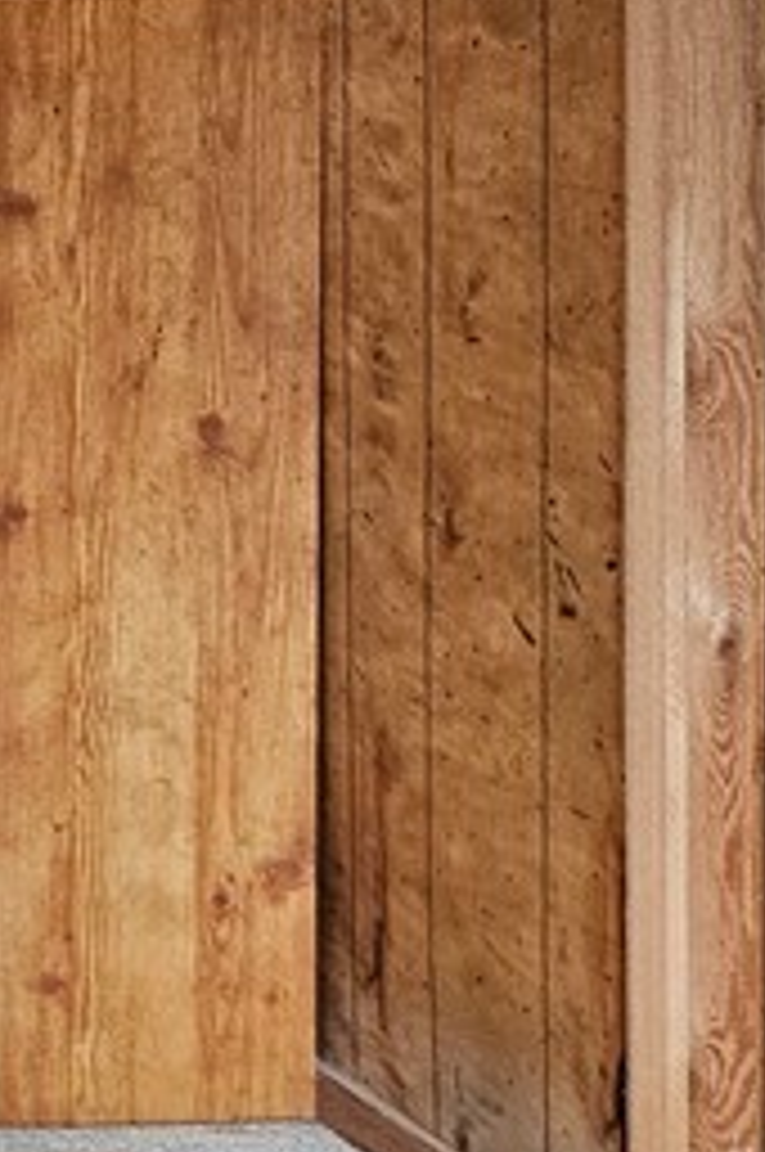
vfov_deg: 20.3
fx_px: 3196
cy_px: 328
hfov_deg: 10.9
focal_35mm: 100
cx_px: -1233
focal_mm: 5
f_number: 1.8
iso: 250
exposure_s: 1/120
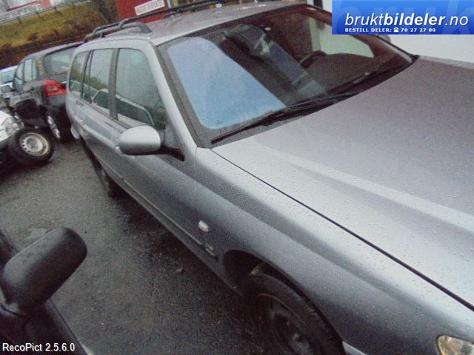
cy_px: 178
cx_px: 237
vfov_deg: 53.1
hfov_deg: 67.3
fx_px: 356
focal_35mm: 26
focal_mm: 4.6
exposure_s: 1/125
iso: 800
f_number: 3.5
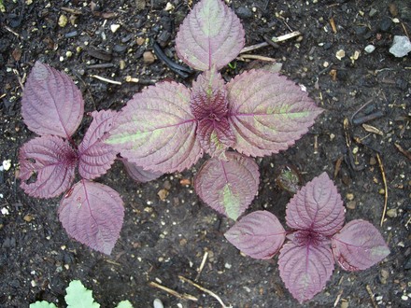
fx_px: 451
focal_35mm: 38
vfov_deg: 37.7
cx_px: 206
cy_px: 154
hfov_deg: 49.0
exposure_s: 1/60
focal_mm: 8
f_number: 2.8
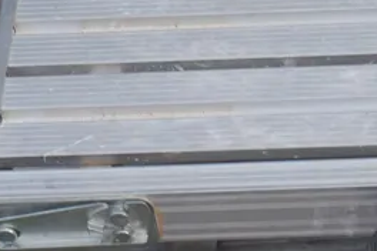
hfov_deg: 9.9
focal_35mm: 202
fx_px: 2115
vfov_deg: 6.7
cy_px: 339
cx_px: 577
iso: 400
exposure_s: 1/60
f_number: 10
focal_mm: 25
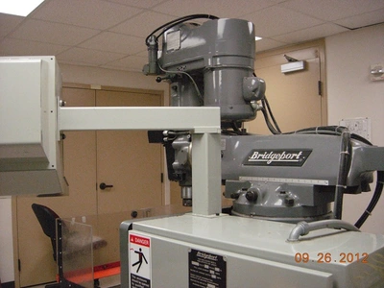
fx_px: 399
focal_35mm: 36
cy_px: 144
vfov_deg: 39.7
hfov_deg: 51.4
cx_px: 192
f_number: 2.7
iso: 400
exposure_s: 1/235
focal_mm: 7.5
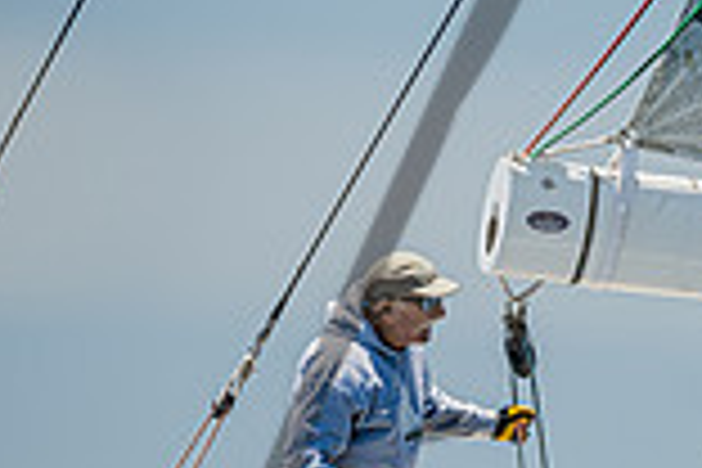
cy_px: 595
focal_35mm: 787
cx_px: 1131
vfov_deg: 1.7
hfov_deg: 2.6
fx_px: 15345
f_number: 5.6
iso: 320
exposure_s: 1/640
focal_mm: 200
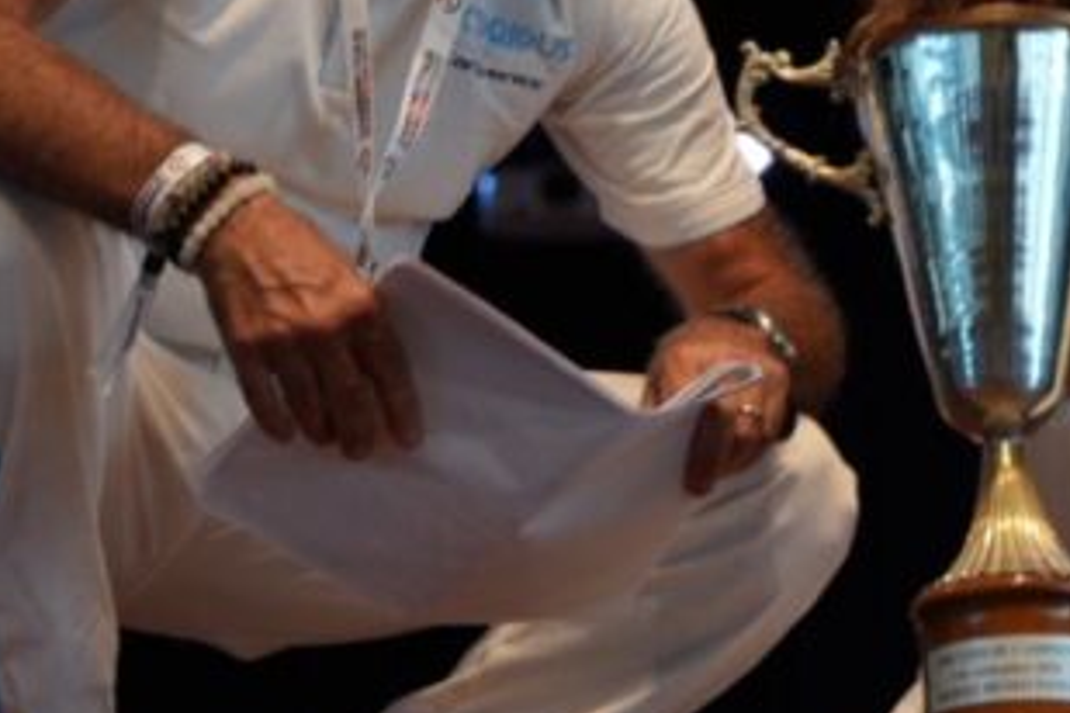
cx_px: 873
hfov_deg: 15.0
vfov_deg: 10.1
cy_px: 339
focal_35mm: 136
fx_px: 4042
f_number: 2.8
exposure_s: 1/160
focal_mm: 41
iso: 200
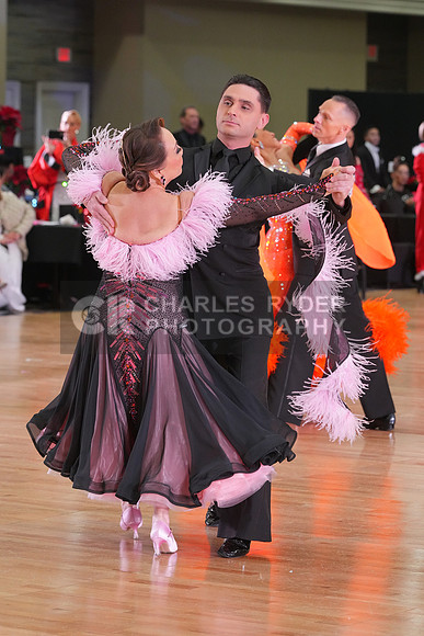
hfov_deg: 8.8
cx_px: 212
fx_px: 2754
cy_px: 318
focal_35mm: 156
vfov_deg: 13.2
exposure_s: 1/200
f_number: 6.3
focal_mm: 156
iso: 3200
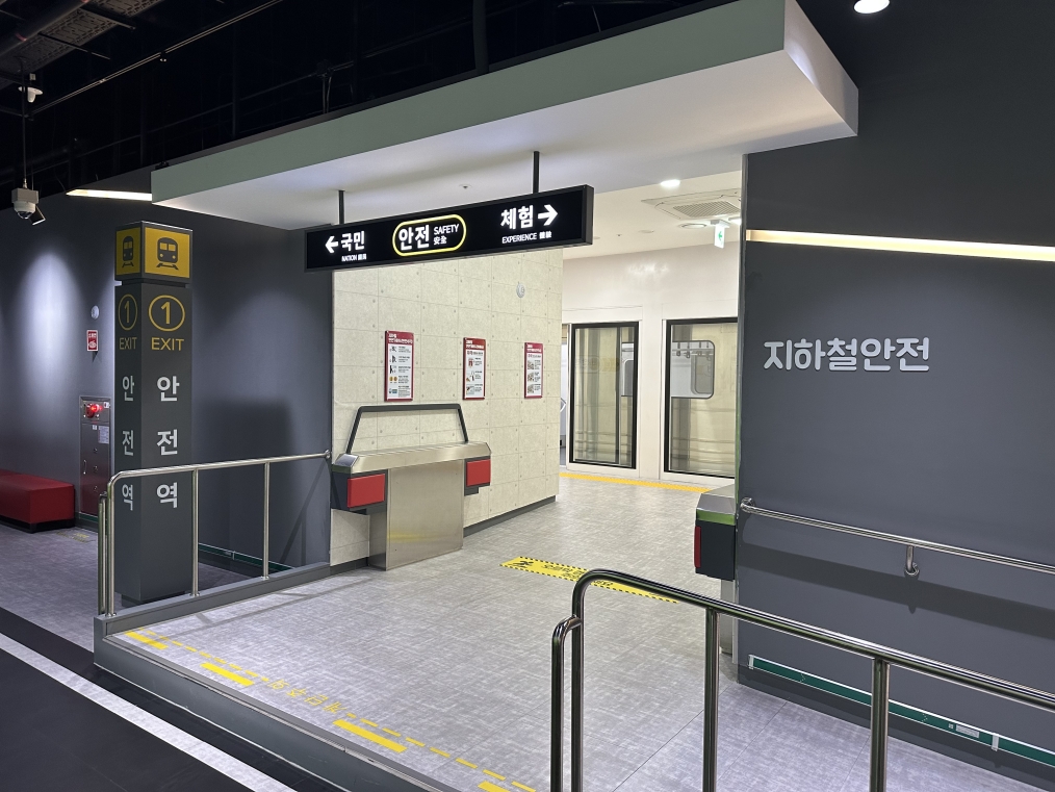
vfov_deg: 56.8
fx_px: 732
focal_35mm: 24
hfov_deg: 71.6
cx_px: 528
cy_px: 396
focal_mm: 6.86
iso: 200
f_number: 1.78
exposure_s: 1/60
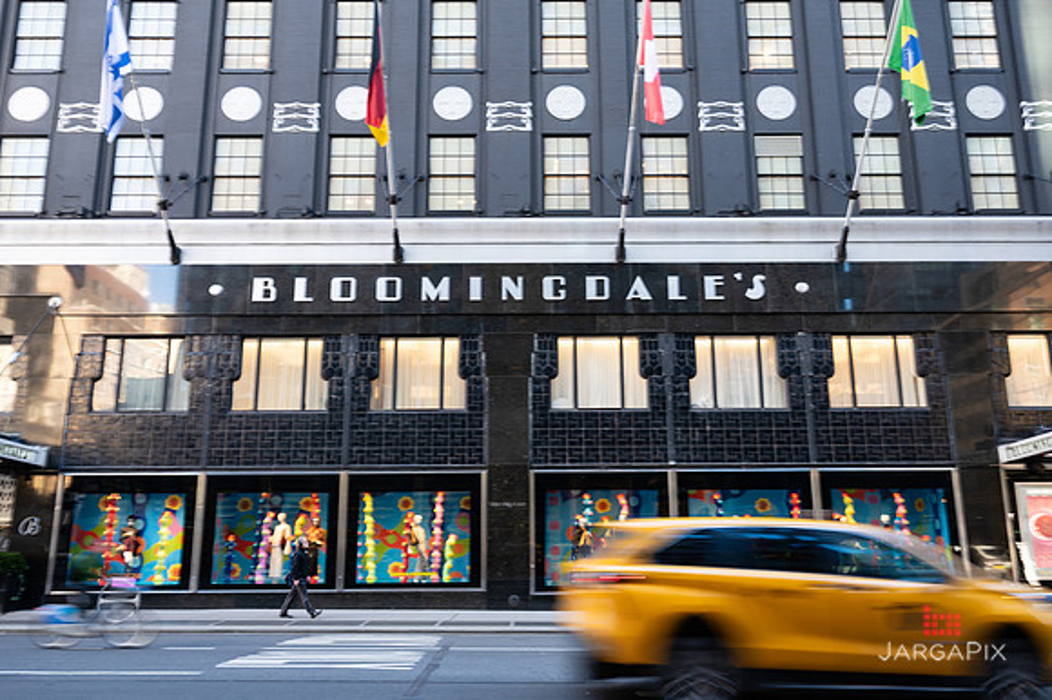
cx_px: 528
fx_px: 802
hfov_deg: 66.5
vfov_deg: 47.1
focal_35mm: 27
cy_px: 377
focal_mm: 24
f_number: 5
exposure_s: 1/15
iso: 100
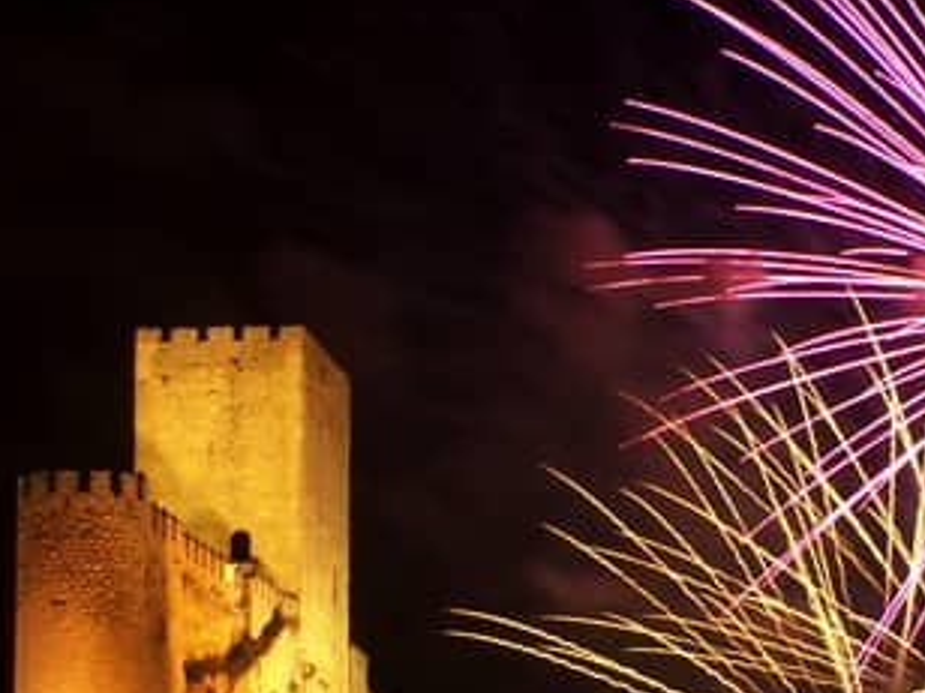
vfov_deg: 4.9
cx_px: 595
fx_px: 8123
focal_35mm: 304
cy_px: 600
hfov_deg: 6.5
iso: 80
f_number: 5.6
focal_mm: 19.4
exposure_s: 2
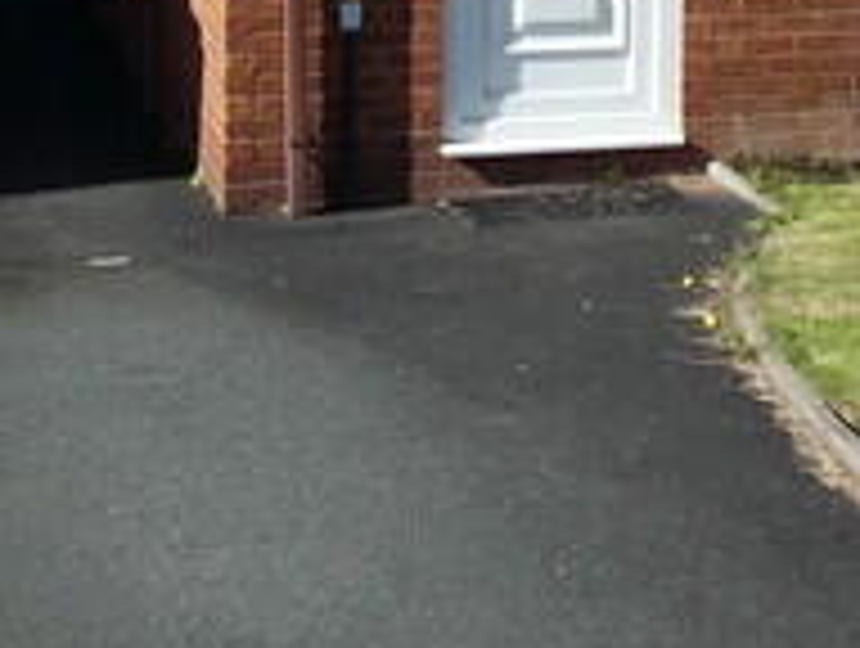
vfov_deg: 13.2
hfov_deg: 18.1
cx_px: 720
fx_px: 2663
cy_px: -284
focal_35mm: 107
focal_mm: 3.6
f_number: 3.2
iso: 80
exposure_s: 1/1000
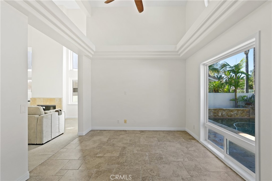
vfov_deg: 73.8
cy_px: 90
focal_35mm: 16
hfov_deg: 96.7
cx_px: 136
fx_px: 121
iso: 250
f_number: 5
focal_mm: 16
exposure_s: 1/15
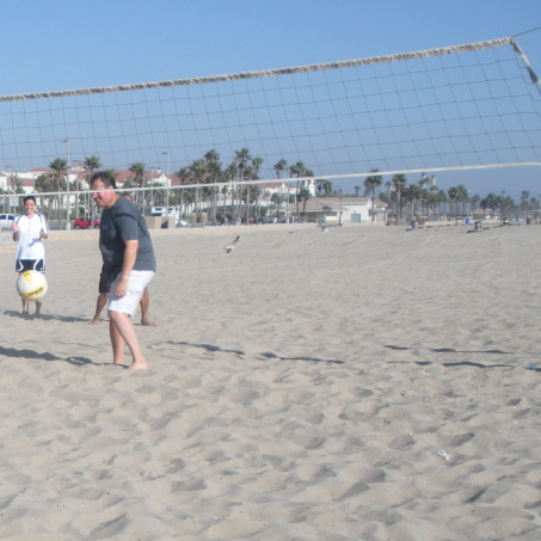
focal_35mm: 72
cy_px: 370
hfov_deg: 23.1
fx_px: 1273
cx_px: 17
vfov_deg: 23.9
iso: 64
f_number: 3.5
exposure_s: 1/838
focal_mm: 6.3
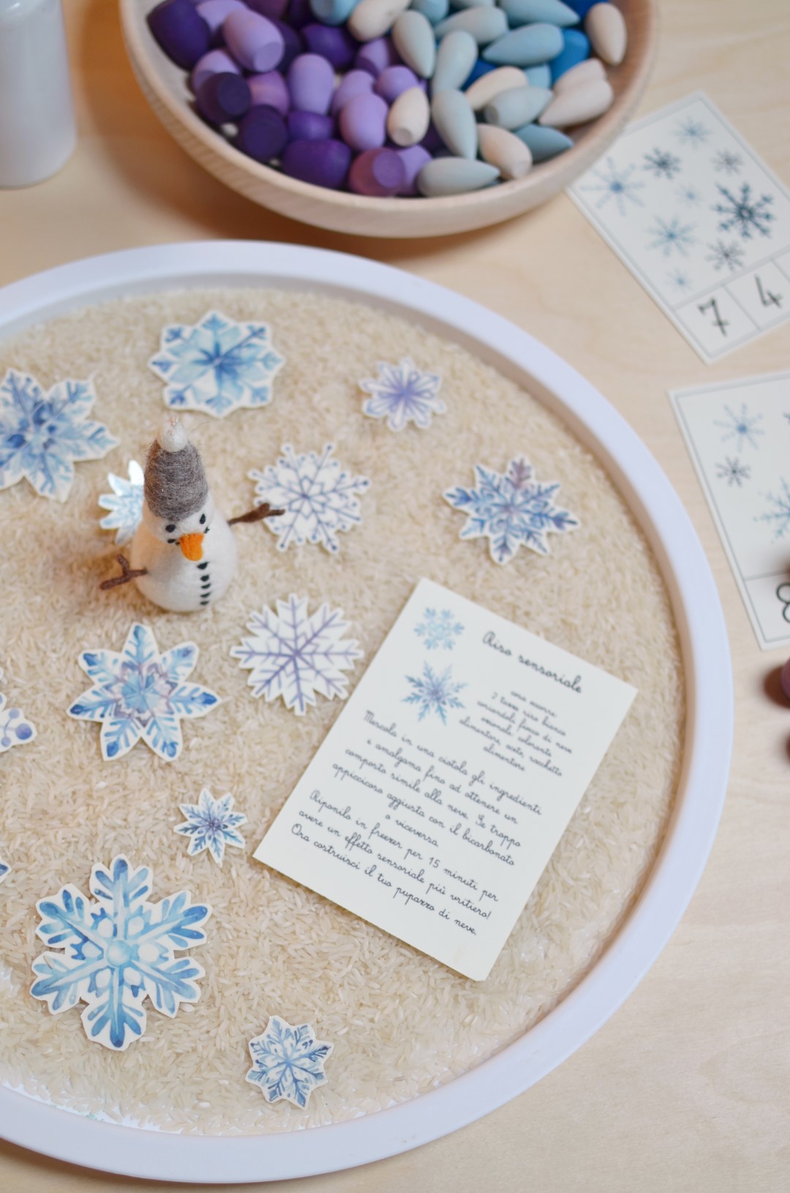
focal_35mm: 52
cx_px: 395
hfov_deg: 25.6
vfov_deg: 37.9
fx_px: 1736
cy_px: 596
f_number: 1.8
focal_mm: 35
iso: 200
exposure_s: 1/100
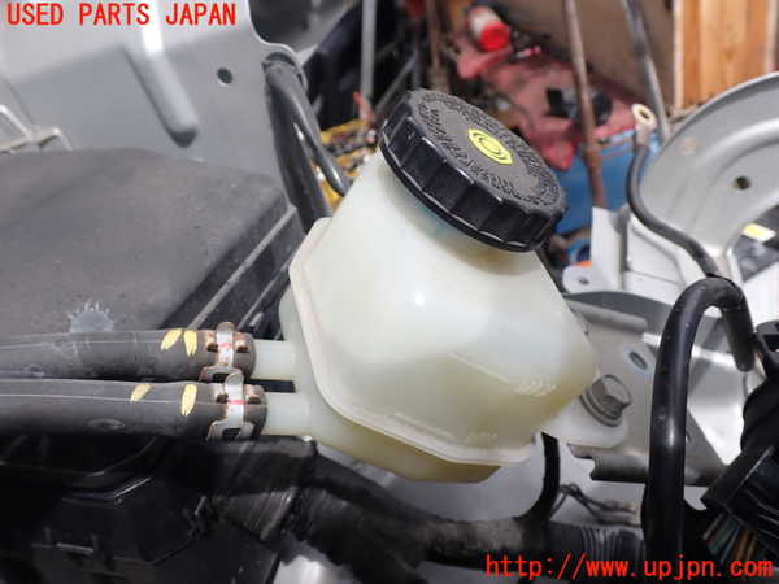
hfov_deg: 60.0
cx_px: 390
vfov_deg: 46.8
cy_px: 292
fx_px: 675
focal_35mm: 30
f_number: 3.2
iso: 100
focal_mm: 5.4
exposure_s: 1/400
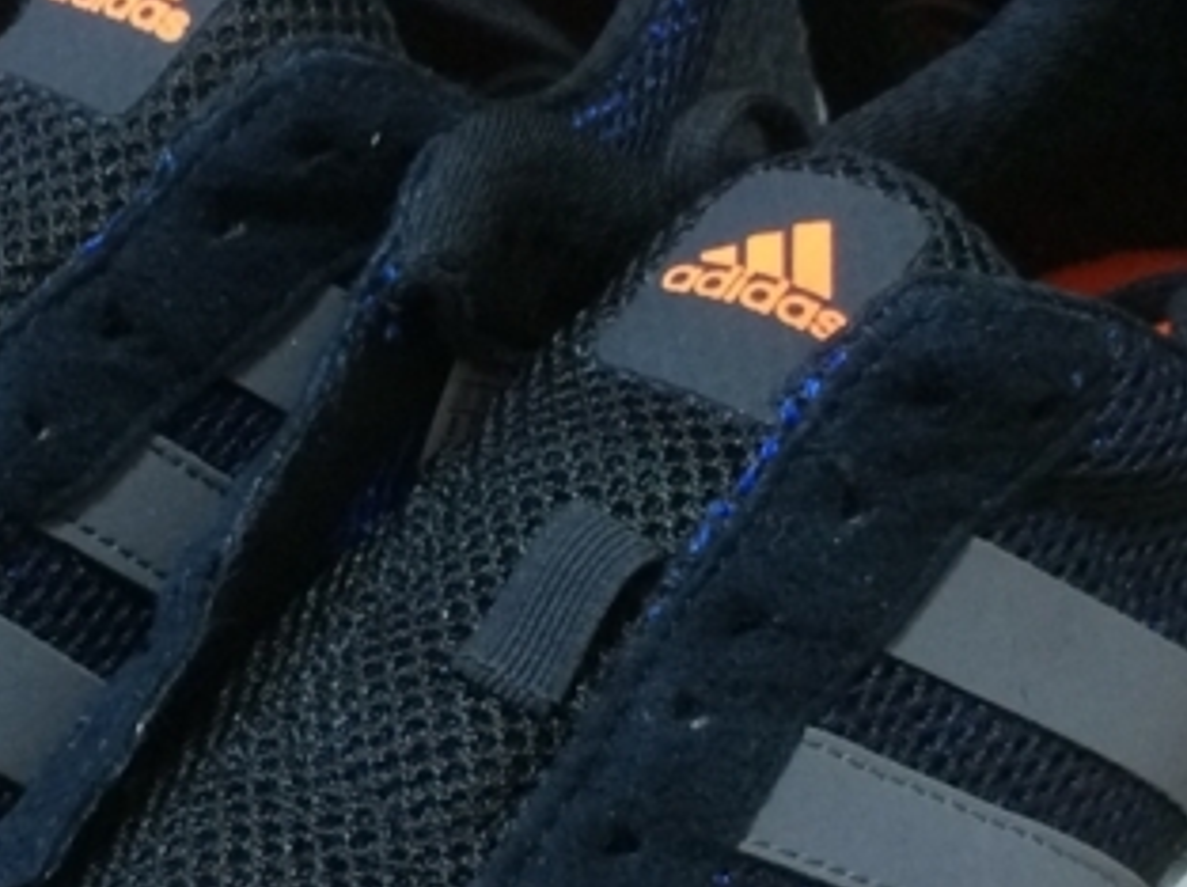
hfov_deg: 20.6
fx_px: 3254
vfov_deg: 15.4
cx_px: 353
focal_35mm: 95
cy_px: 796
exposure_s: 1/24
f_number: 2.2
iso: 250
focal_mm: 4.15
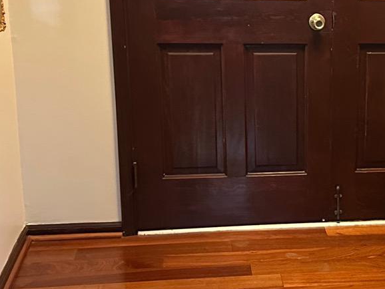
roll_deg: -1.8
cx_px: 393
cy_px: 162
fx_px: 946
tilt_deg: -15.8
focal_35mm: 85
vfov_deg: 17.4
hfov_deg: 22.1
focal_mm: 6.86
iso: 800
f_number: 1.78
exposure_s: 1/60
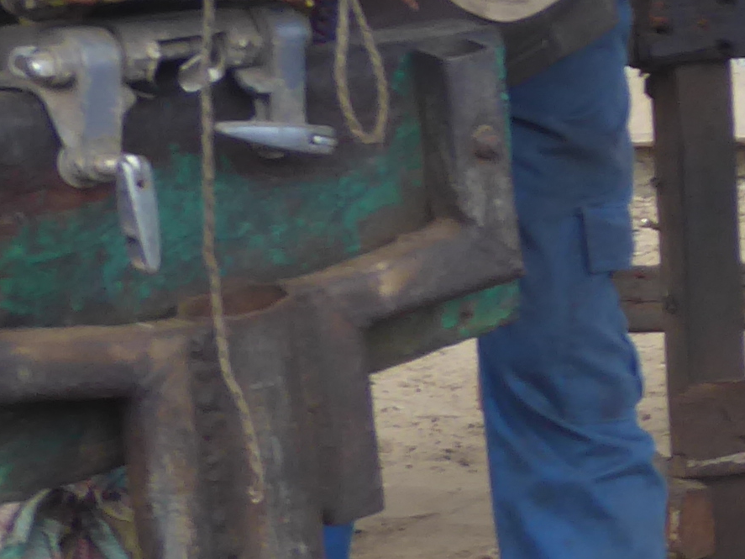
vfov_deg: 6.2
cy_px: 55
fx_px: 5143
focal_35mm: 239
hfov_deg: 7.8
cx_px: 1594
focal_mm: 9
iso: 80
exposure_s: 1/80
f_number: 4.1
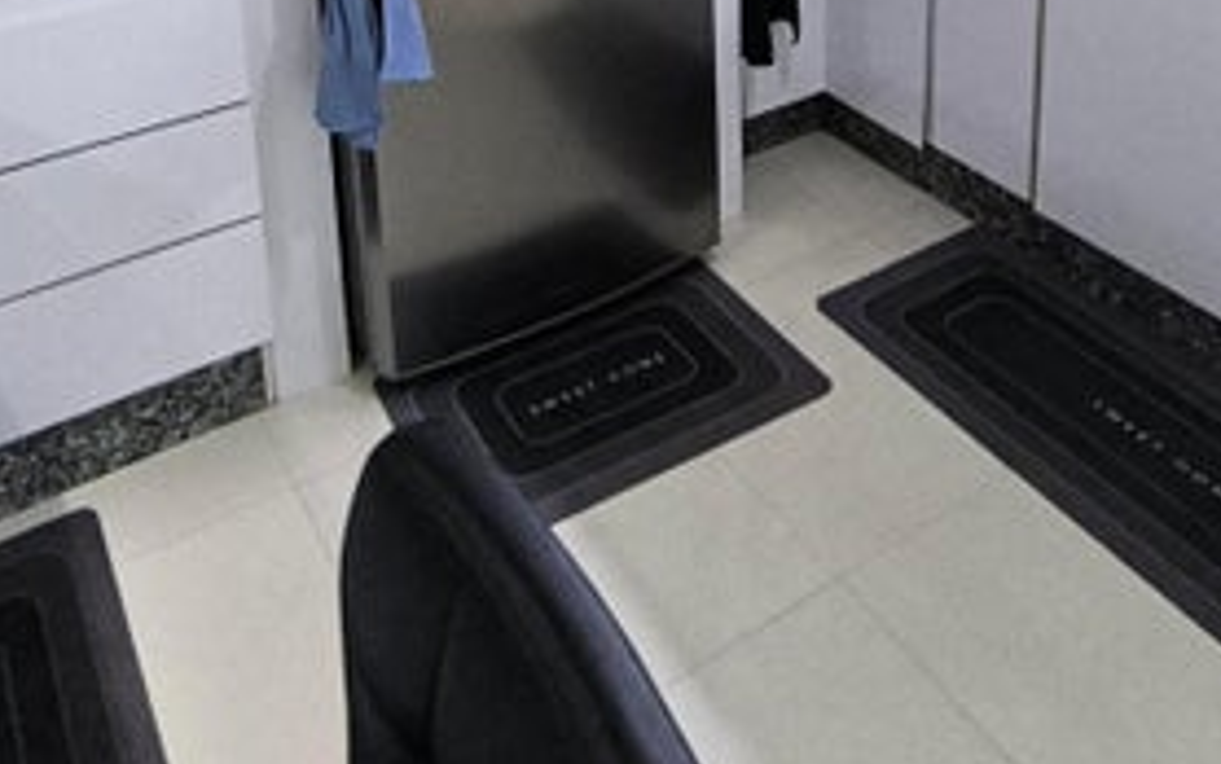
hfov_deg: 50.4
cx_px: 589
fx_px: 1298
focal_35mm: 39
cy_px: -281
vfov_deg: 26.6
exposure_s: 1/33.3
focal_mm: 1.65
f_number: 2.2
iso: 320
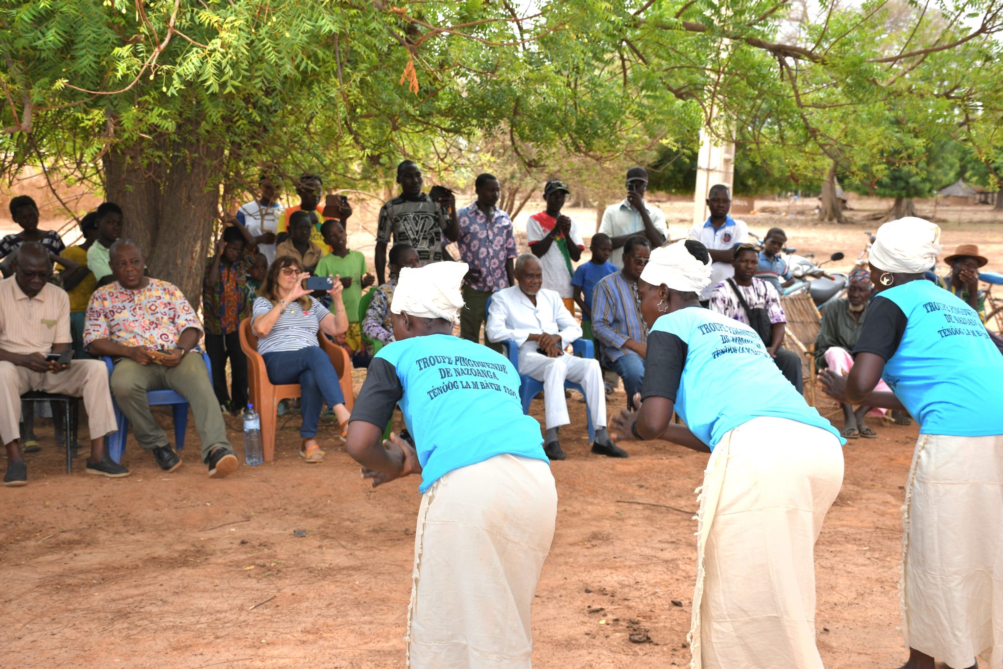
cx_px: 502
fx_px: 1254
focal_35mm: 45
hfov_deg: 43.6
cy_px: 334
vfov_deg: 29.9
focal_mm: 30
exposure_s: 1/250
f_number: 5.6
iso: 100
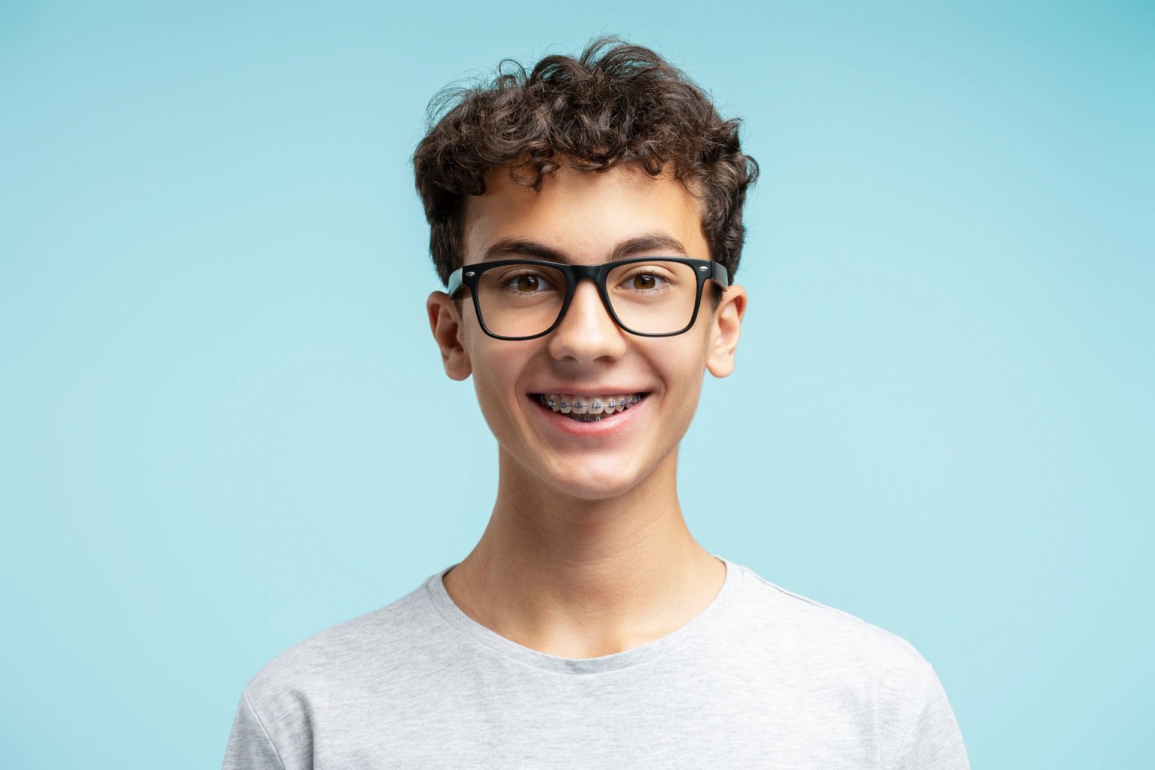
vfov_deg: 16.1
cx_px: 578
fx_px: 2727
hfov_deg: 23.9
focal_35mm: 85
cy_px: 385
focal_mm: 85
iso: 100
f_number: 8
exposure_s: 1/160
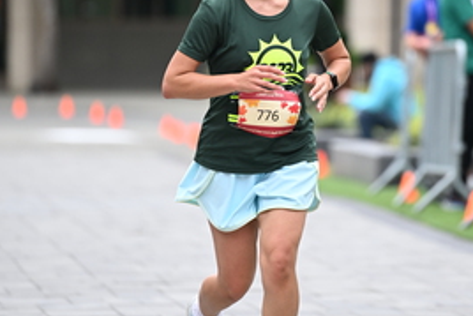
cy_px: 79
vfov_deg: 3.4
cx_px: 319
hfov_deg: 5.0
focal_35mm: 410
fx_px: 5390
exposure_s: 1/2000
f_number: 2.8
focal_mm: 200
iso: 640
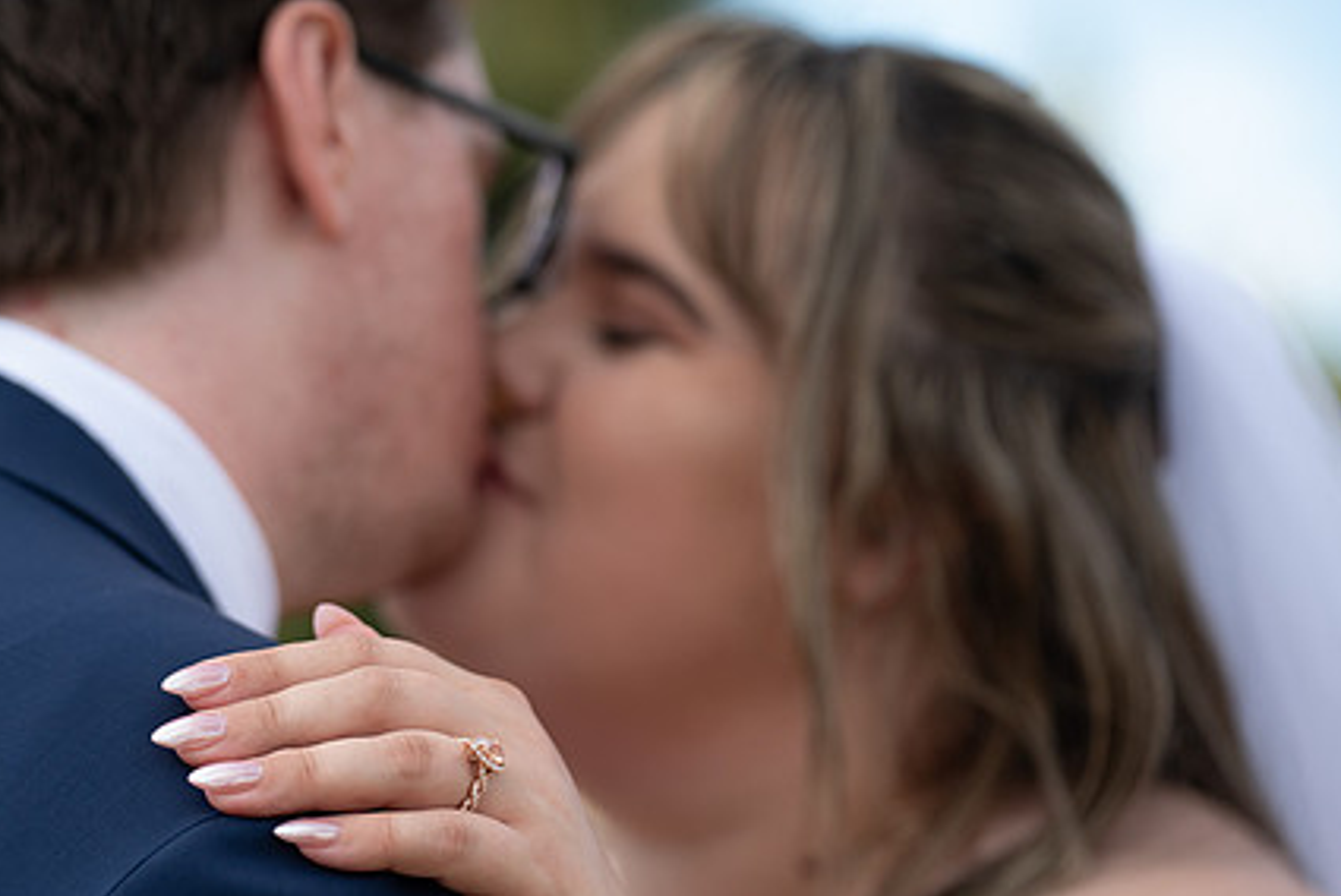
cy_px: 557
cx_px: 461
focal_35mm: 146
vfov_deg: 9.4
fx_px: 5442
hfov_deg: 14.0
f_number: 2.8
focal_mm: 107
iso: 400
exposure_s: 1/1600
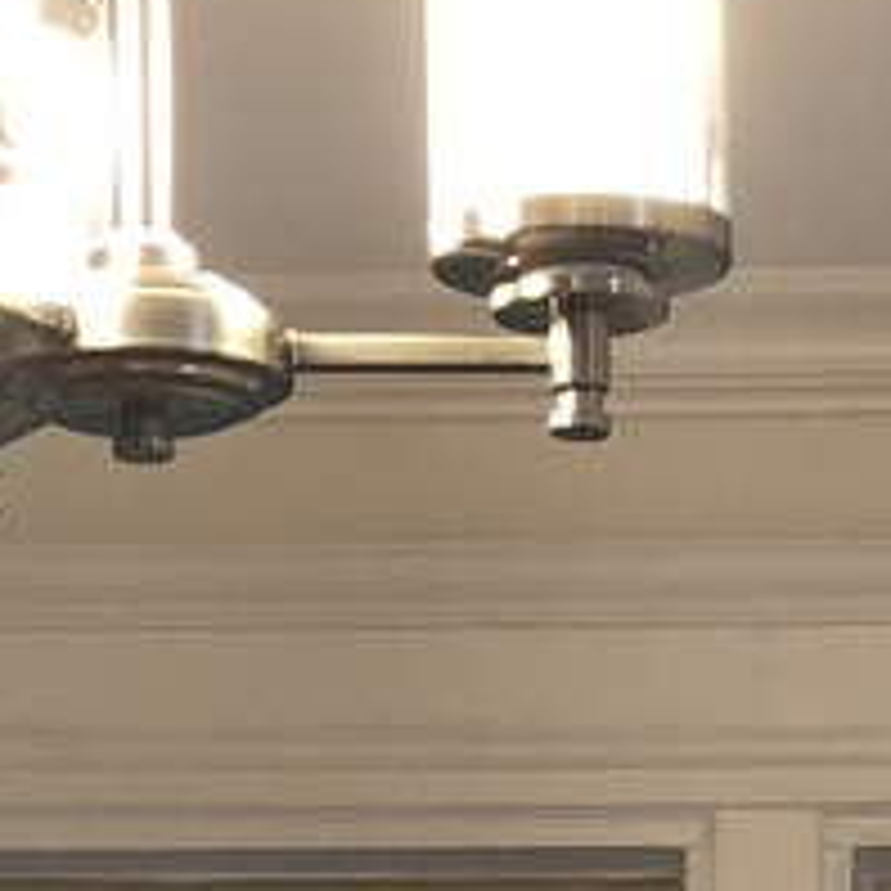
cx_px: 788
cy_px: 2074
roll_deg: -0.5
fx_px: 5242
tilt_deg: -3.3
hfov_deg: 9.7
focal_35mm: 180
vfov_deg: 8.9
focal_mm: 4
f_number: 1.8
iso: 40
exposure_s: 1/15
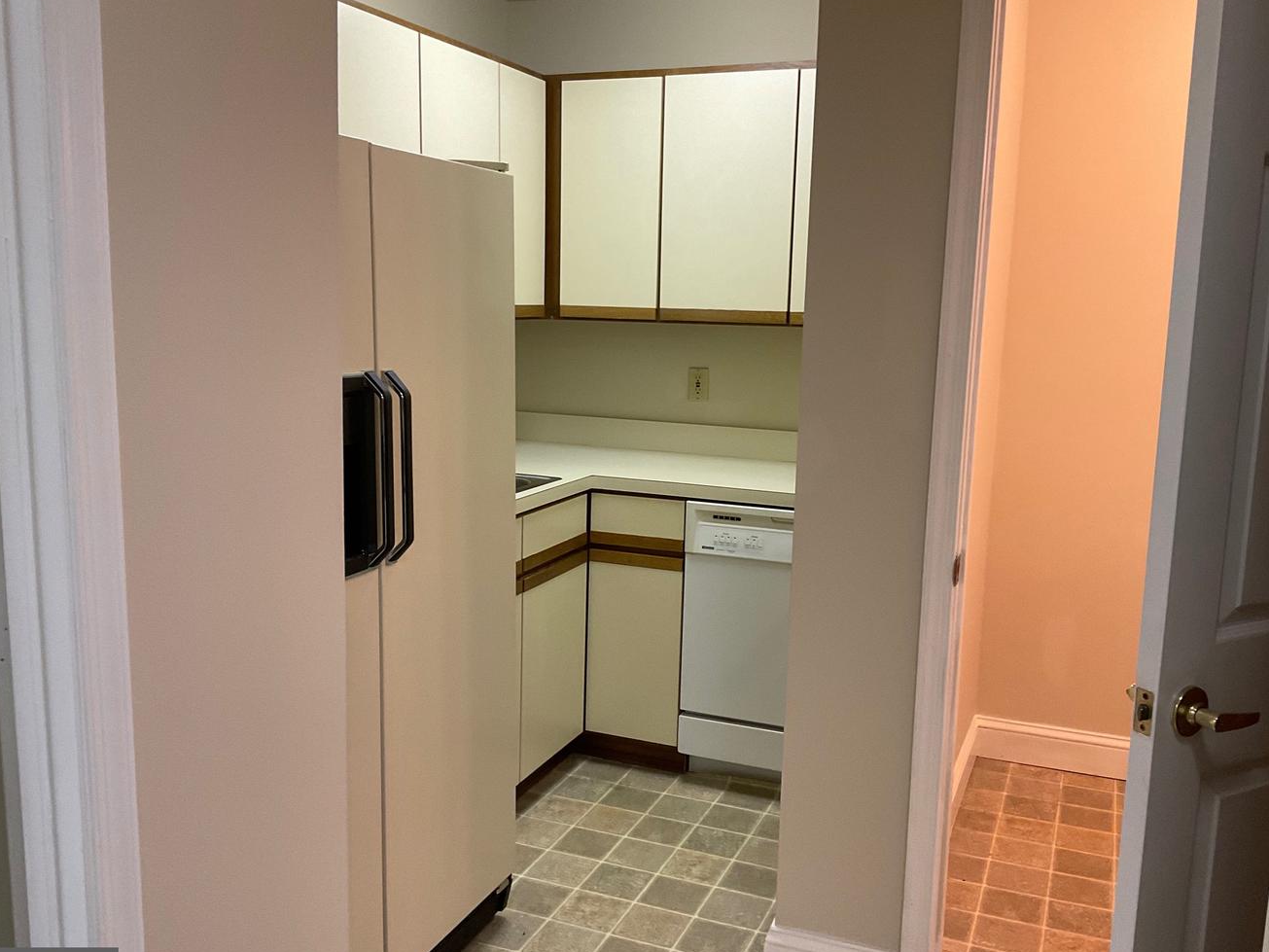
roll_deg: -1.4
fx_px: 1173
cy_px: 478
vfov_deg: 44.2
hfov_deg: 56.8
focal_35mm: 32
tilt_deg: -9.1
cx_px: 648
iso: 100
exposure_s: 1/60
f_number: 1.8
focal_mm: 3
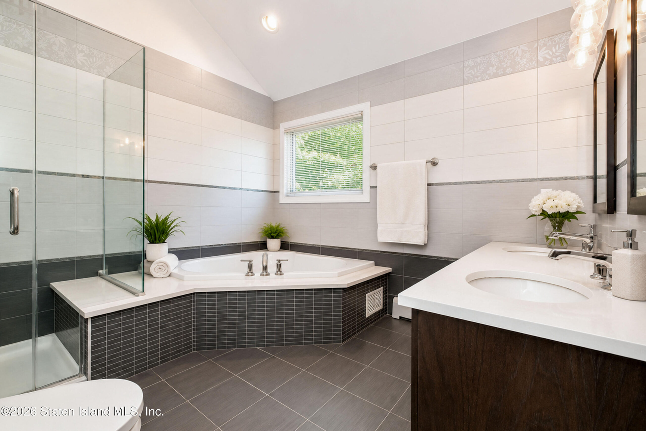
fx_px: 269
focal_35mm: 15
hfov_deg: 100.4
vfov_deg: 77.3
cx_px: 323
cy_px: 216
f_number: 7.1
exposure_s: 1/60
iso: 1250
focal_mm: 10
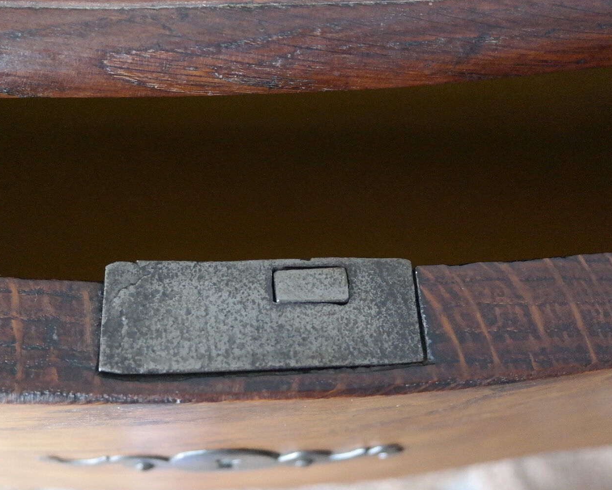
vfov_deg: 34.9
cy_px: 249
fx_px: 779
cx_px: 270
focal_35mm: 43
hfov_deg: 42.8
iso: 3200
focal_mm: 22
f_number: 3.5
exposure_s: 1/40
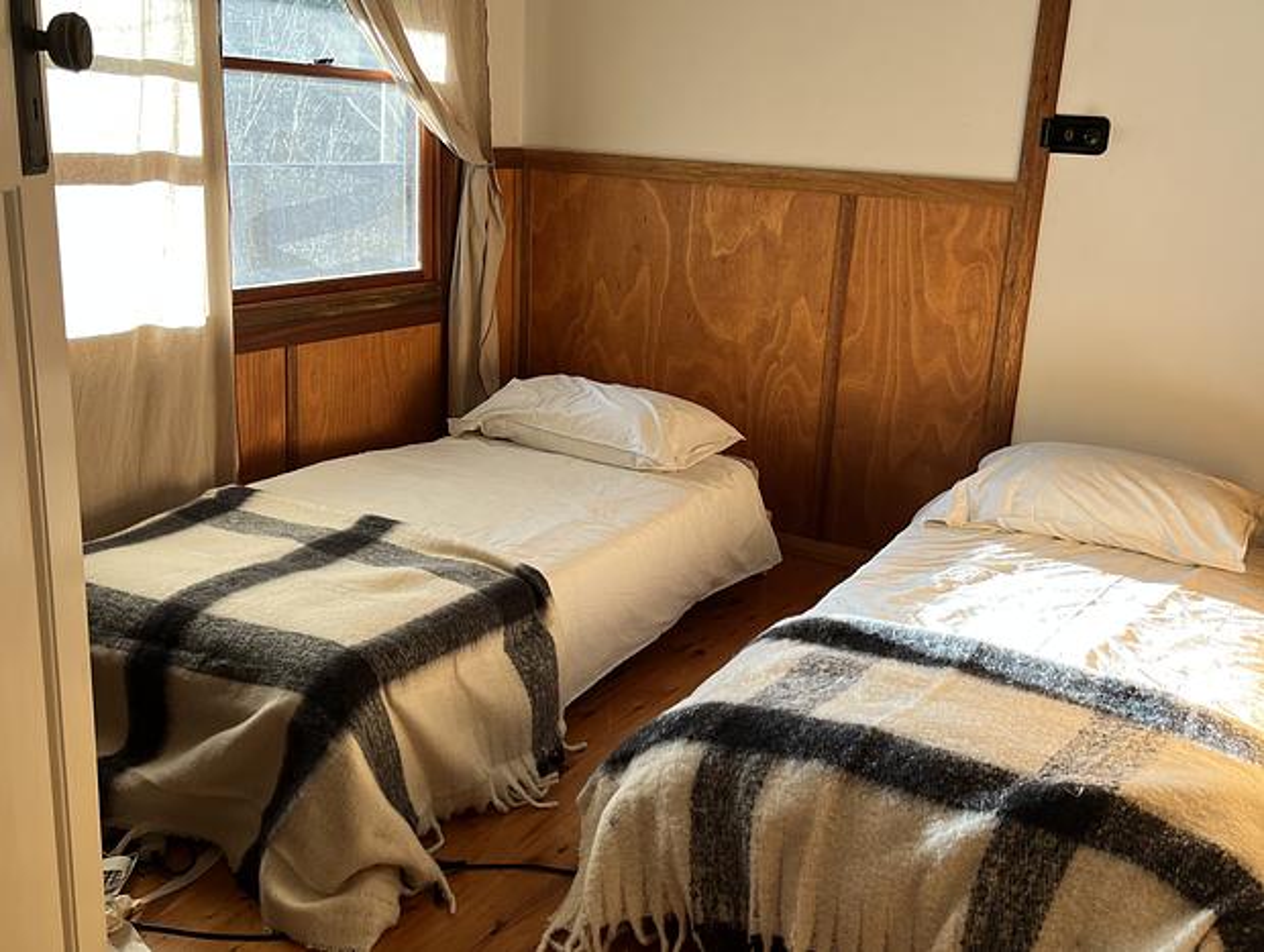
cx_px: 632
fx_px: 951
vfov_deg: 53.2
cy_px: 476
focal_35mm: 26
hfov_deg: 67.2
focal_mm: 5.1
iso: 64
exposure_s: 1/122
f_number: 1.6
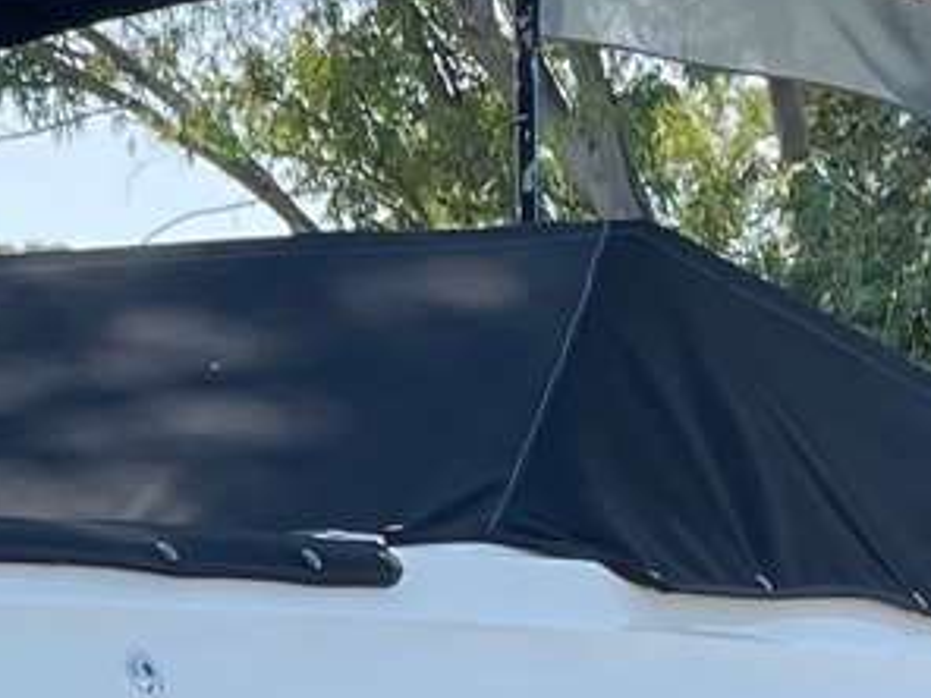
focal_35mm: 177
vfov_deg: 8.2
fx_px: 4760
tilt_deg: -0.4
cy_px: 1025
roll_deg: +1.8
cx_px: -931
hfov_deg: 10.3
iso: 32
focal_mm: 4.2
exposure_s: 1/1553
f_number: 1.6
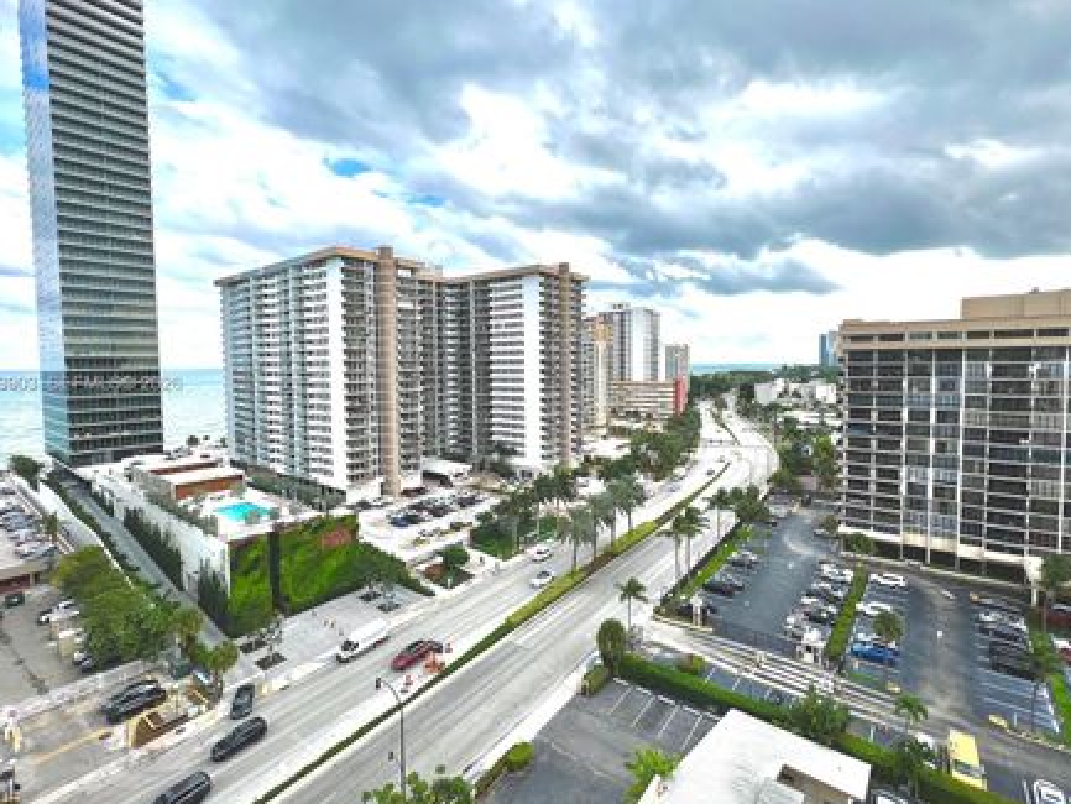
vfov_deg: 81.7
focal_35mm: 15
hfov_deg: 98.1
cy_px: 385
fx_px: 464
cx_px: 559
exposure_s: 1/1220
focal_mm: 1.57
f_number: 1.8
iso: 32
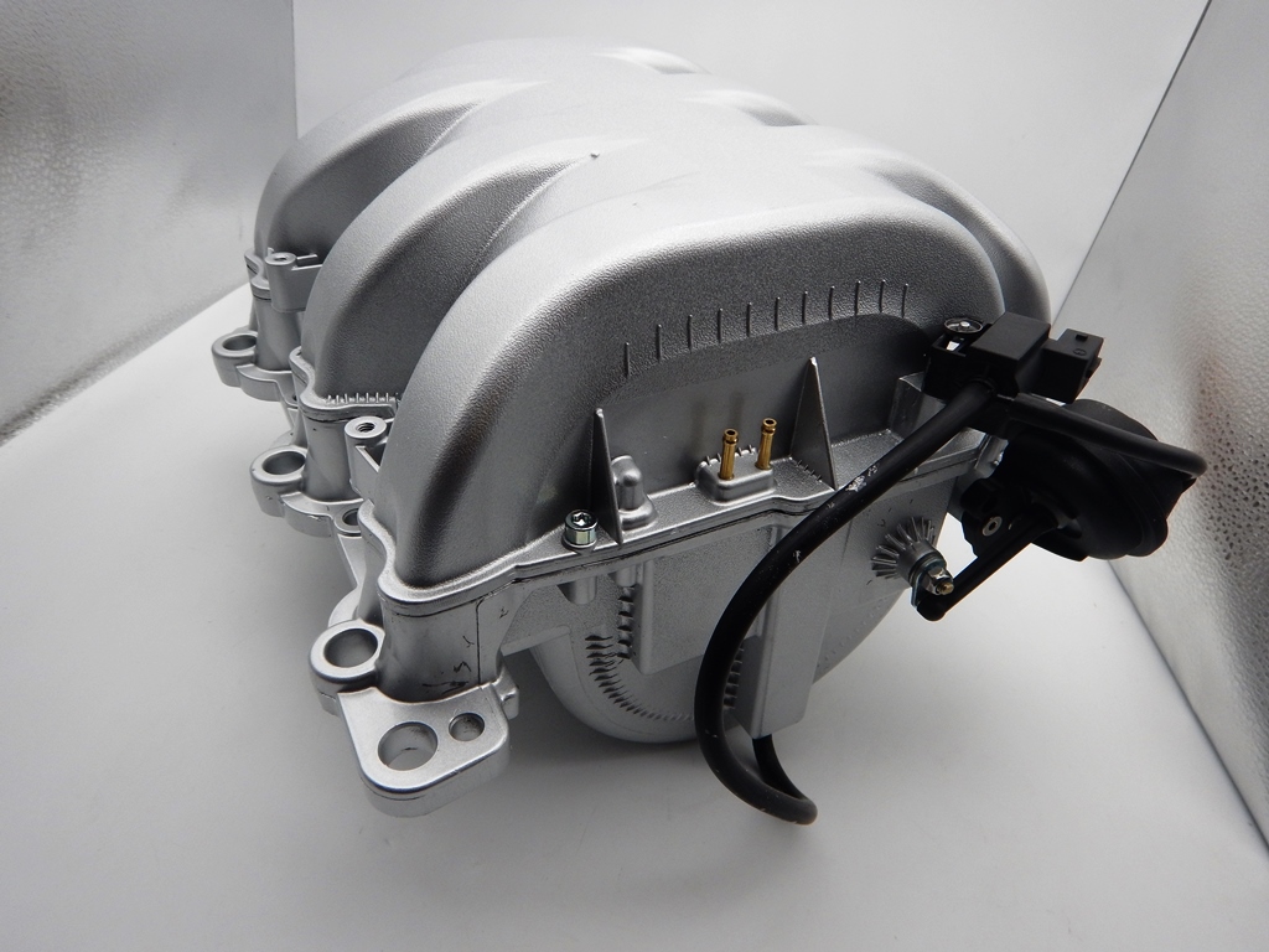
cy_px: 476
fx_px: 880
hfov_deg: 71.6
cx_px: 634
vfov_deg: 56.8
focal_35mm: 24
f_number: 2.8
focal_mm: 4.3
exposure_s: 1/250
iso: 125
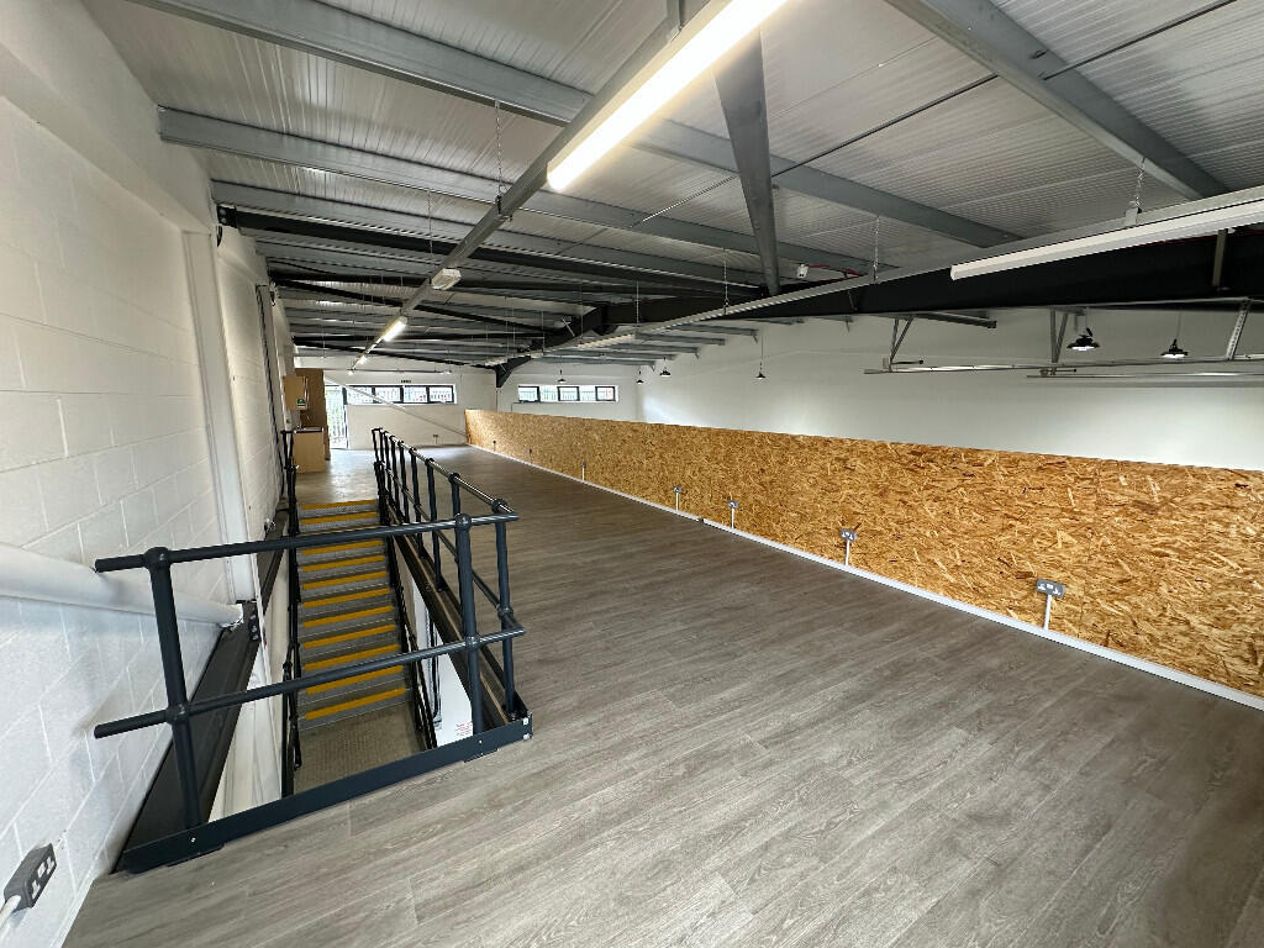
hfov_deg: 102.1
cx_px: 632
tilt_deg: -8.6
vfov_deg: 85.7
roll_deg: +1.0
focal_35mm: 14
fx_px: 511
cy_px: 474
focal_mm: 2.22
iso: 160
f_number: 2.2
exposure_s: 1/100
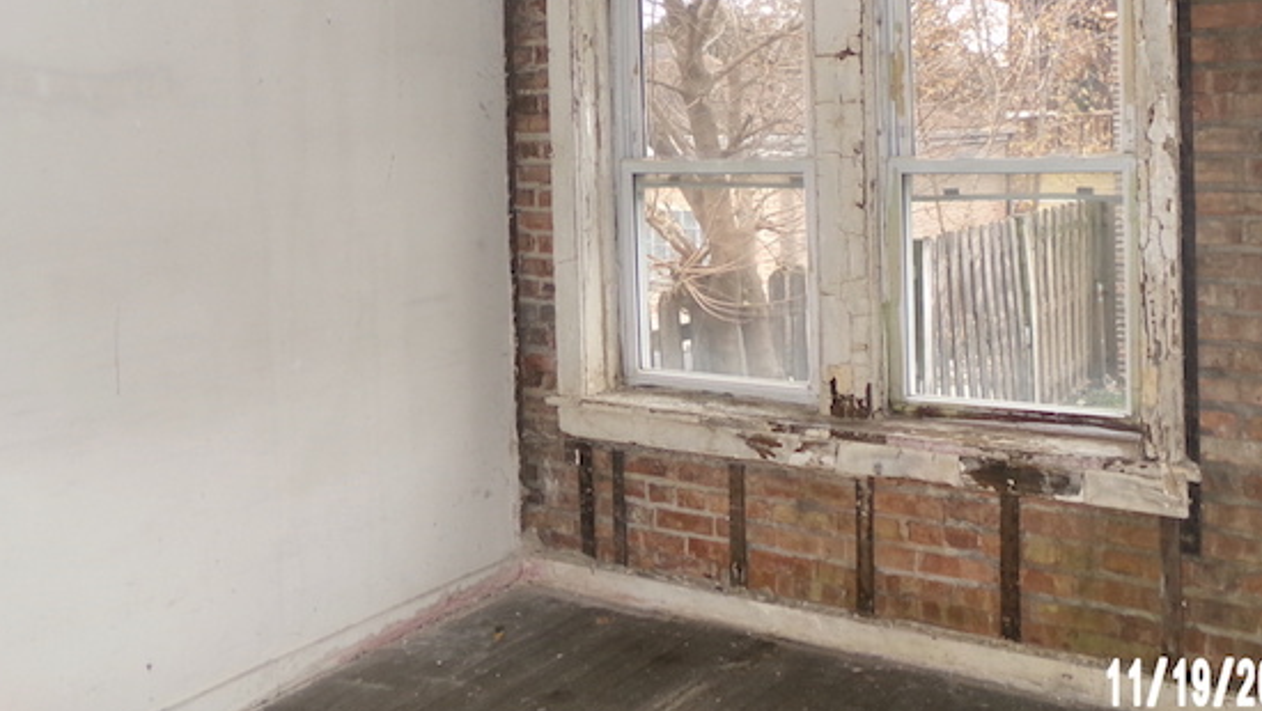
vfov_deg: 30.5
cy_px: 147
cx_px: 709
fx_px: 1272
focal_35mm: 38
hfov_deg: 52.6
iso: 200
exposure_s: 1/34
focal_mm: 4.3
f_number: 3.7
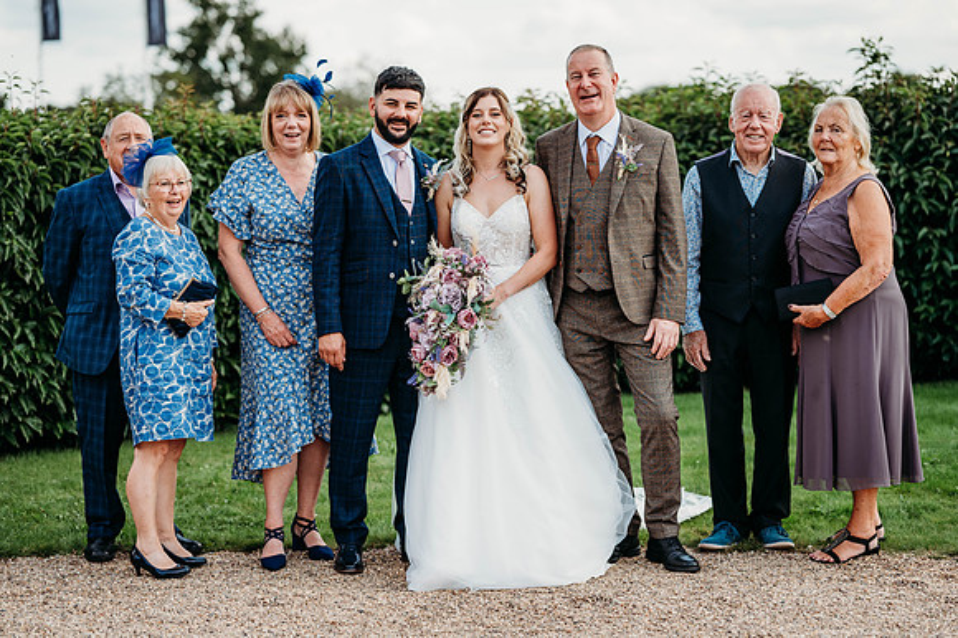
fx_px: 2261
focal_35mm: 85
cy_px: 319
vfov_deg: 16.1
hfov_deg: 23.9
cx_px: 479
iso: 100
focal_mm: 85
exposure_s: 1/1250
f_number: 2.5
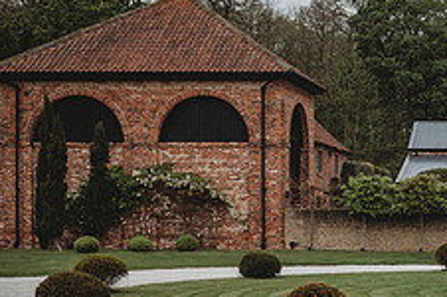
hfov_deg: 20.9
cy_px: 206
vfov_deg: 15.1
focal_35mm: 90
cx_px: 554
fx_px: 1116
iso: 100
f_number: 1.8
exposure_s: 1/8000
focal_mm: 35
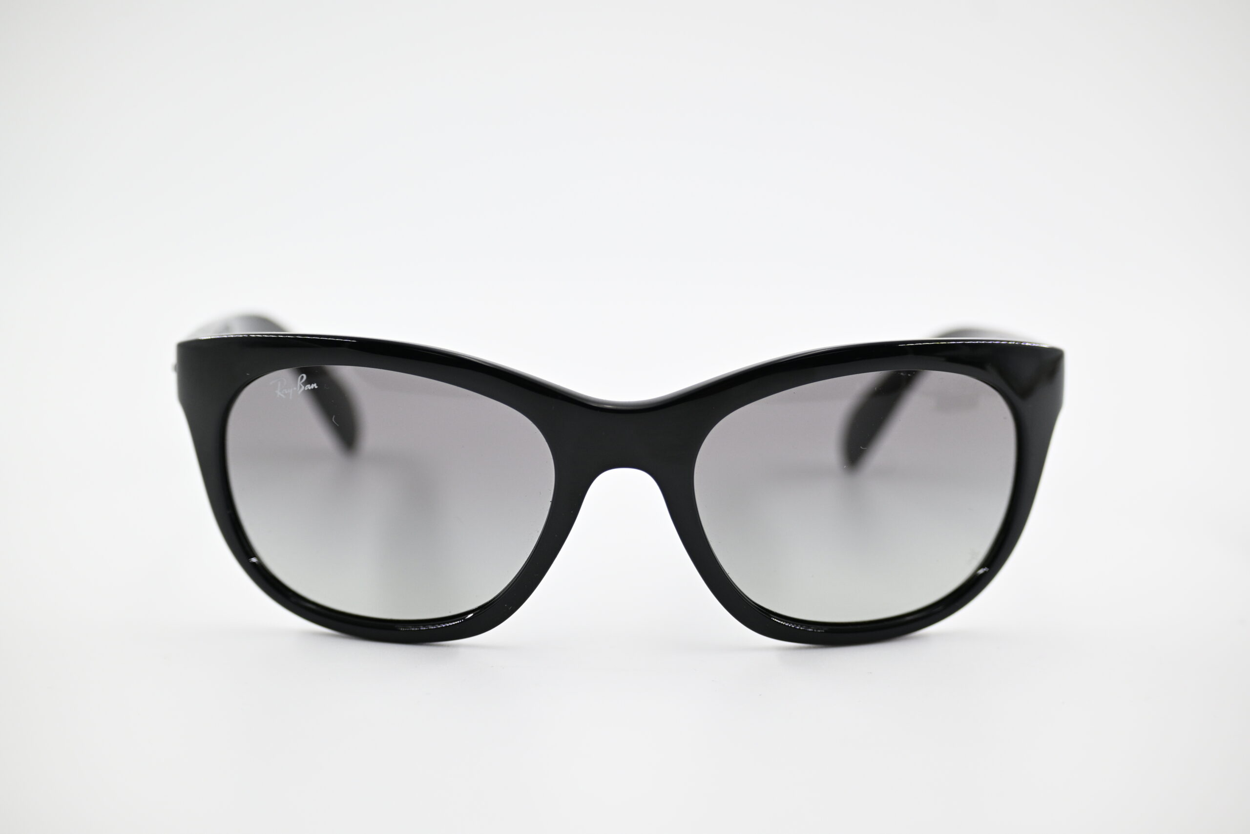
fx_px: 2917
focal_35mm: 84
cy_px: 417
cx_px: 625
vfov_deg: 16.3
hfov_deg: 24.2
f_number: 4.5
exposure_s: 1/400
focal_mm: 56
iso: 400
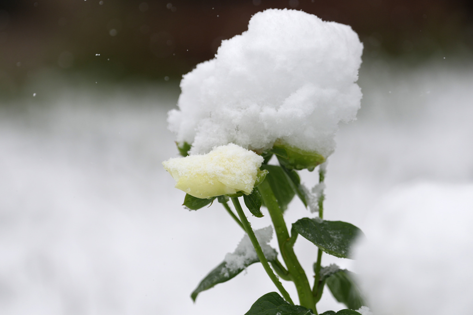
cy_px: 158
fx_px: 3756
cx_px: 236
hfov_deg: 7.2
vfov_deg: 4.8
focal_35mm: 286
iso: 200
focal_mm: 191
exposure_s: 1/2500
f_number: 3.2
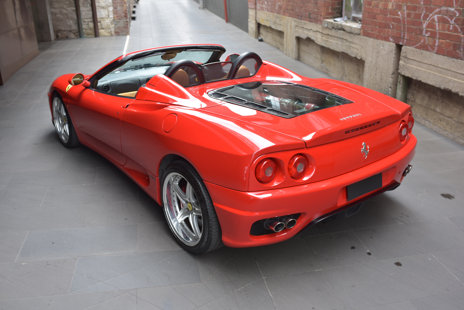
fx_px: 451
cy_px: 155
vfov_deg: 37.9
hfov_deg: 54.4
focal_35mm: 35
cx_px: 232
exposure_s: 1/60
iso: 80
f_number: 4
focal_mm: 35
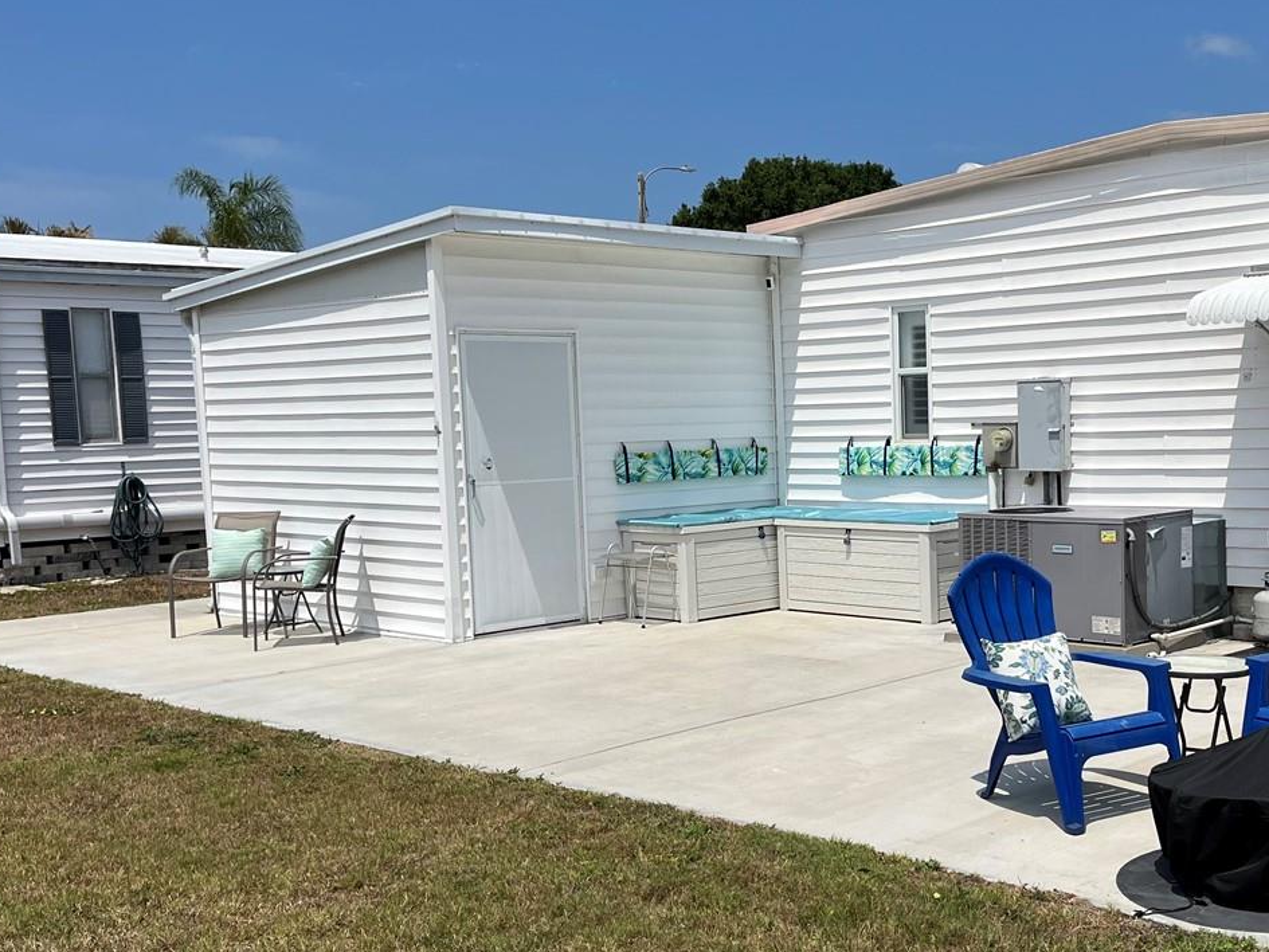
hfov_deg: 41.9
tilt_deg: -4.7
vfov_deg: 32.8
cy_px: 560
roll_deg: +1.4
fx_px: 1613
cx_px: 927
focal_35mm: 44
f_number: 1.6
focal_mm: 5.1
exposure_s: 1/10870
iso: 50
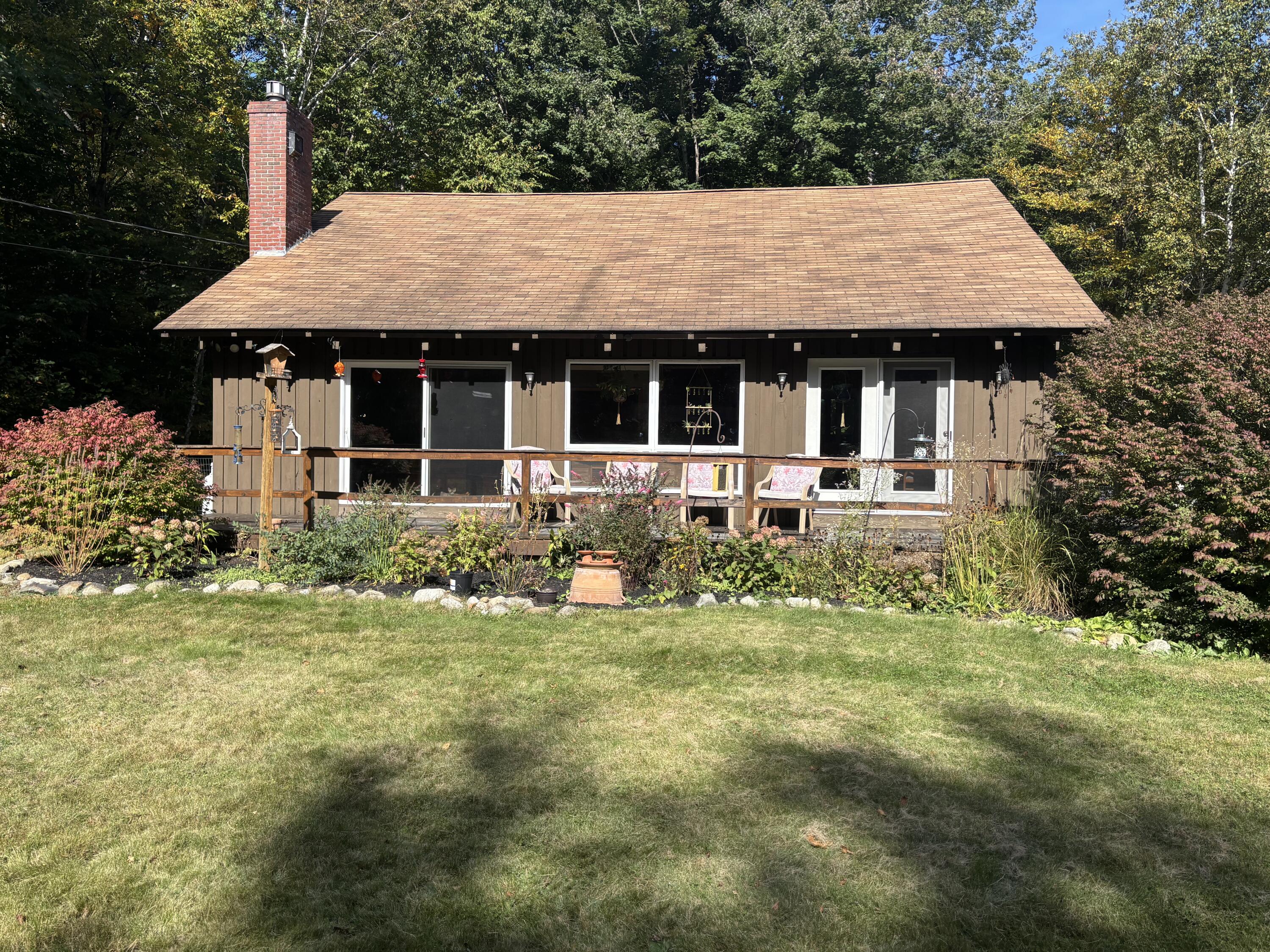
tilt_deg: -1.4
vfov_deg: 53.1
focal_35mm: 26
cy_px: 476
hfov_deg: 67.3
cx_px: 635
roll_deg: -0.6
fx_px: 954
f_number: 1.6
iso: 50
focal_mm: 5.96
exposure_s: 1/1845
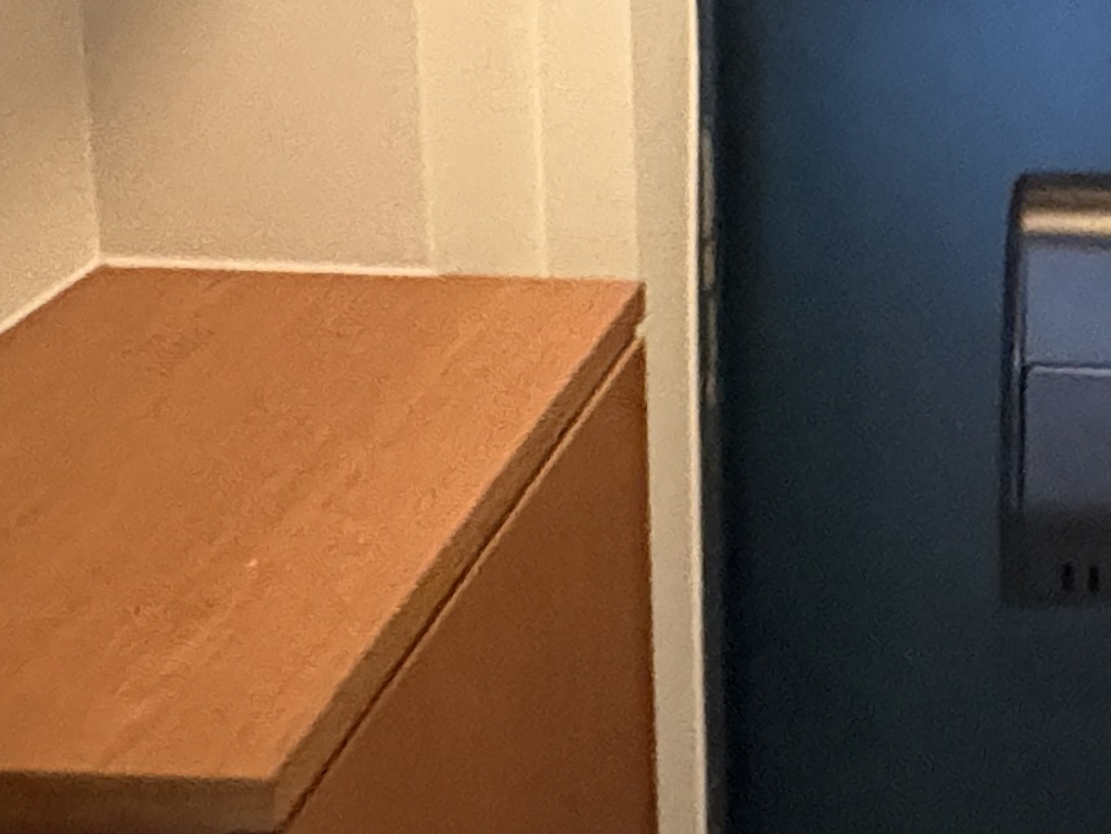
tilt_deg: -13.4
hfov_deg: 28.2
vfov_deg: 22.1
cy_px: -136
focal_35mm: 62
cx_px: 1237
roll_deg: -2.3
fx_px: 1990
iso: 1000
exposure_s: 1/40
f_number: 2.2
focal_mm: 2.22
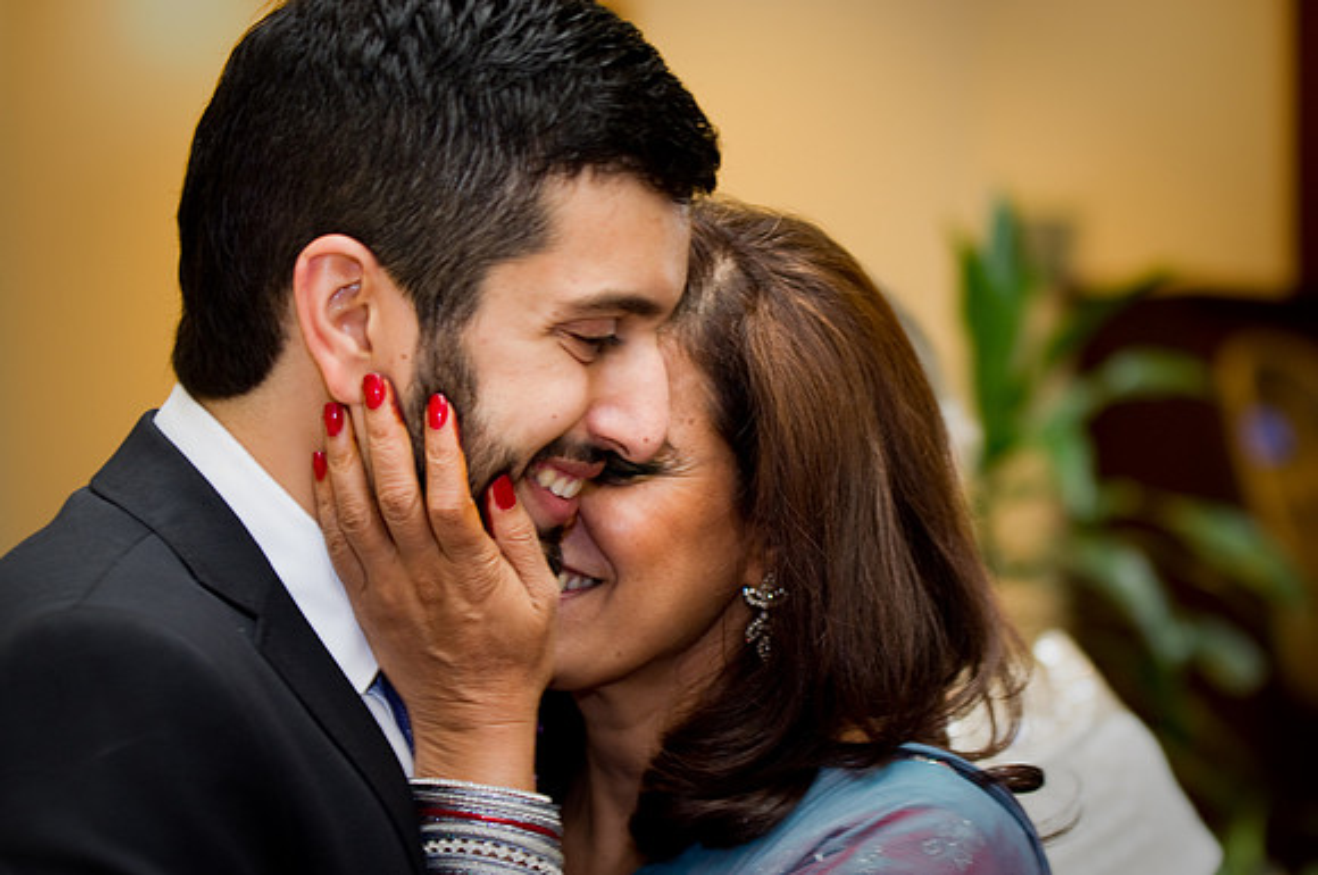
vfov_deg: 13.0
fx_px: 3839
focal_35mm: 105
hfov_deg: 19.5
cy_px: 438
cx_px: 659
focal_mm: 70
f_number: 2.8
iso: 500
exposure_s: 1/50
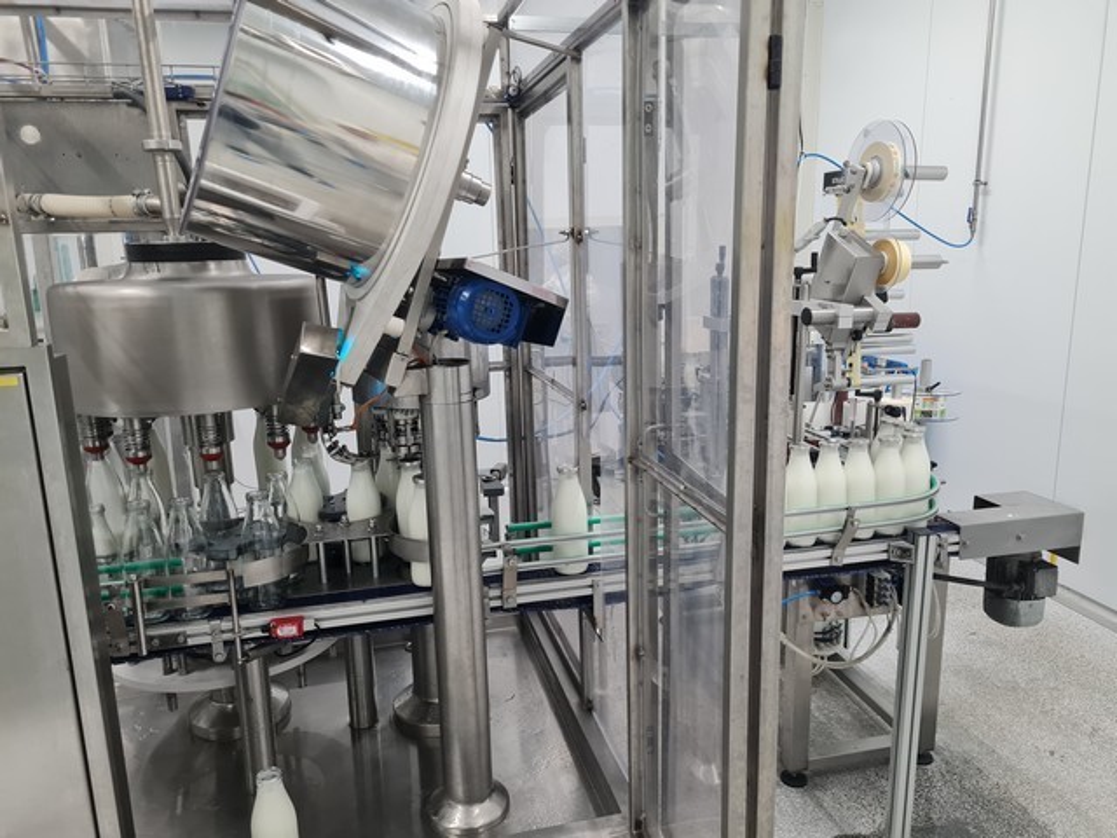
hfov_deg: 67.3
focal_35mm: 26
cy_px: 419
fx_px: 839
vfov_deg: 53.1
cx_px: 558
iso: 200
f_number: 1.8
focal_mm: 5.4
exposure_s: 1/100
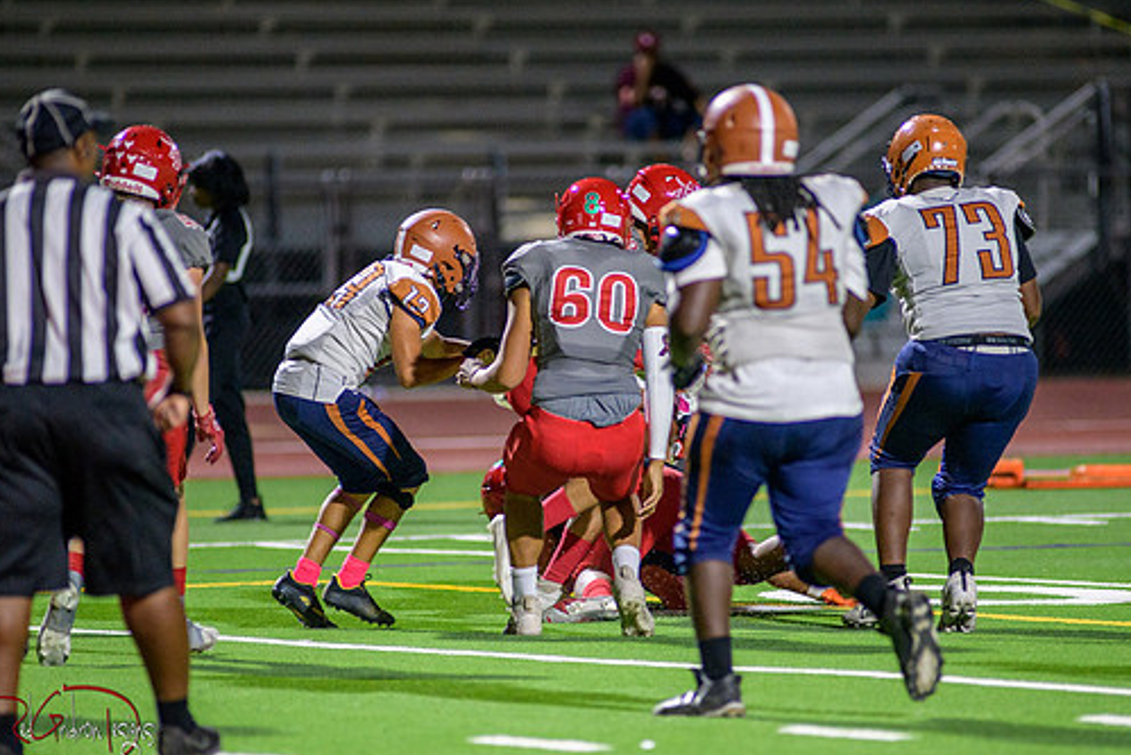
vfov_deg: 3.9
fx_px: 10967
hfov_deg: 5.9
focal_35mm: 349
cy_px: 398
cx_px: 587
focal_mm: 300
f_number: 2.8
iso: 2000
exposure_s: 1/500
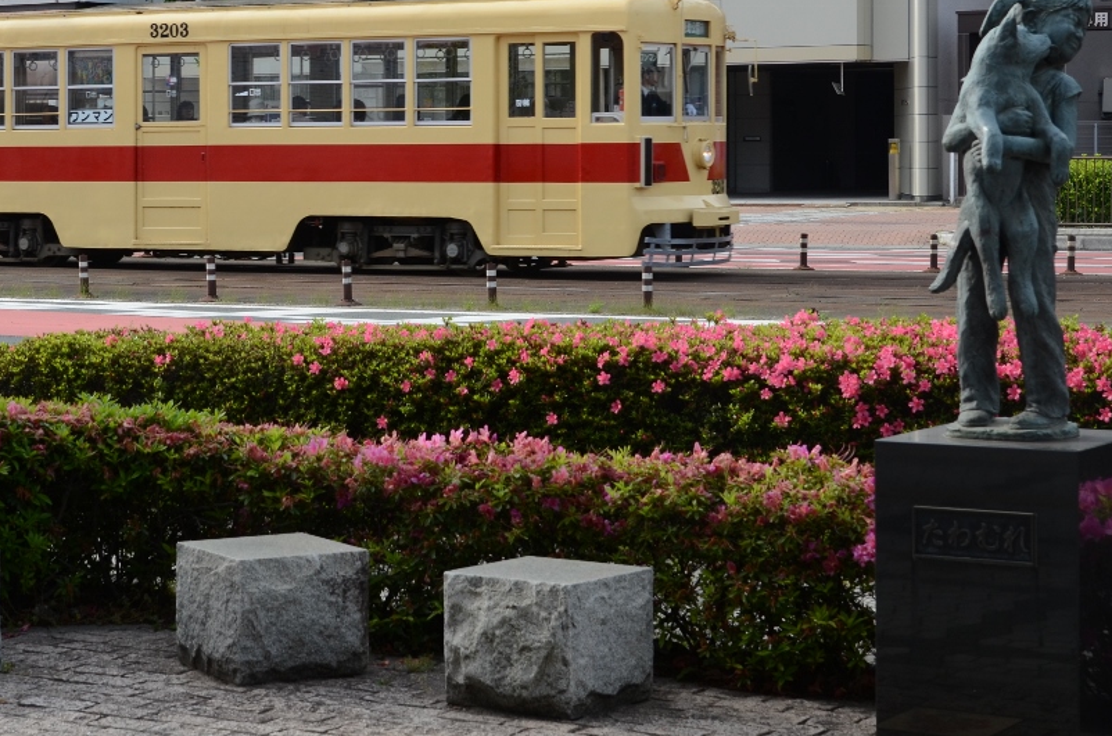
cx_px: 370
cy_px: 218
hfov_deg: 22.3
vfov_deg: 14.9
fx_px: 2805
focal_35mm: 91
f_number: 5.6
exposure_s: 1/320
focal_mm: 38
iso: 200
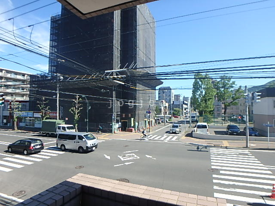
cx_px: 138
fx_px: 167
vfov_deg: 63.4
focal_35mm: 21
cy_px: 103
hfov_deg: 79.0
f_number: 3.5
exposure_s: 1/640
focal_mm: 3.7
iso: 125
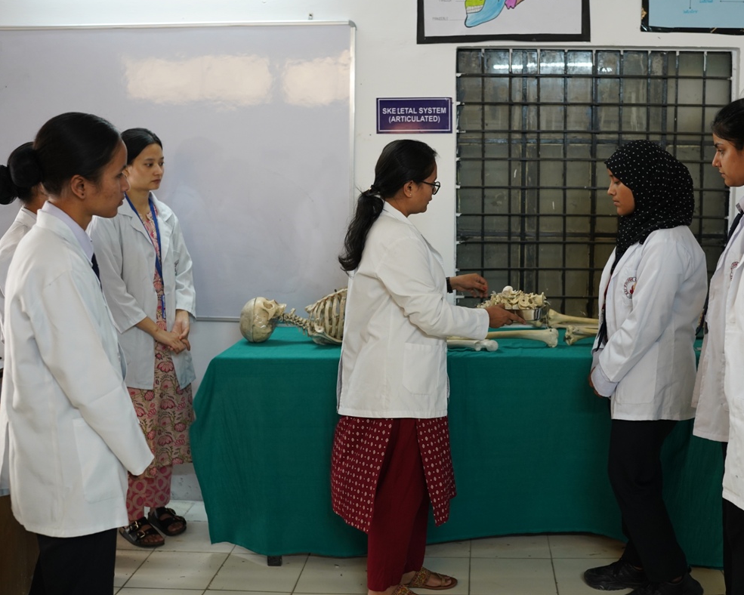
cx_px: 452
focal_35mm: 40
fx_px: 881
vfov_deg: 37.3
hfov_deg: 45.5
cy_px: 294
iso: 1600
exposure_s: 1/100
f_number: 2.8
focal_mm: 35
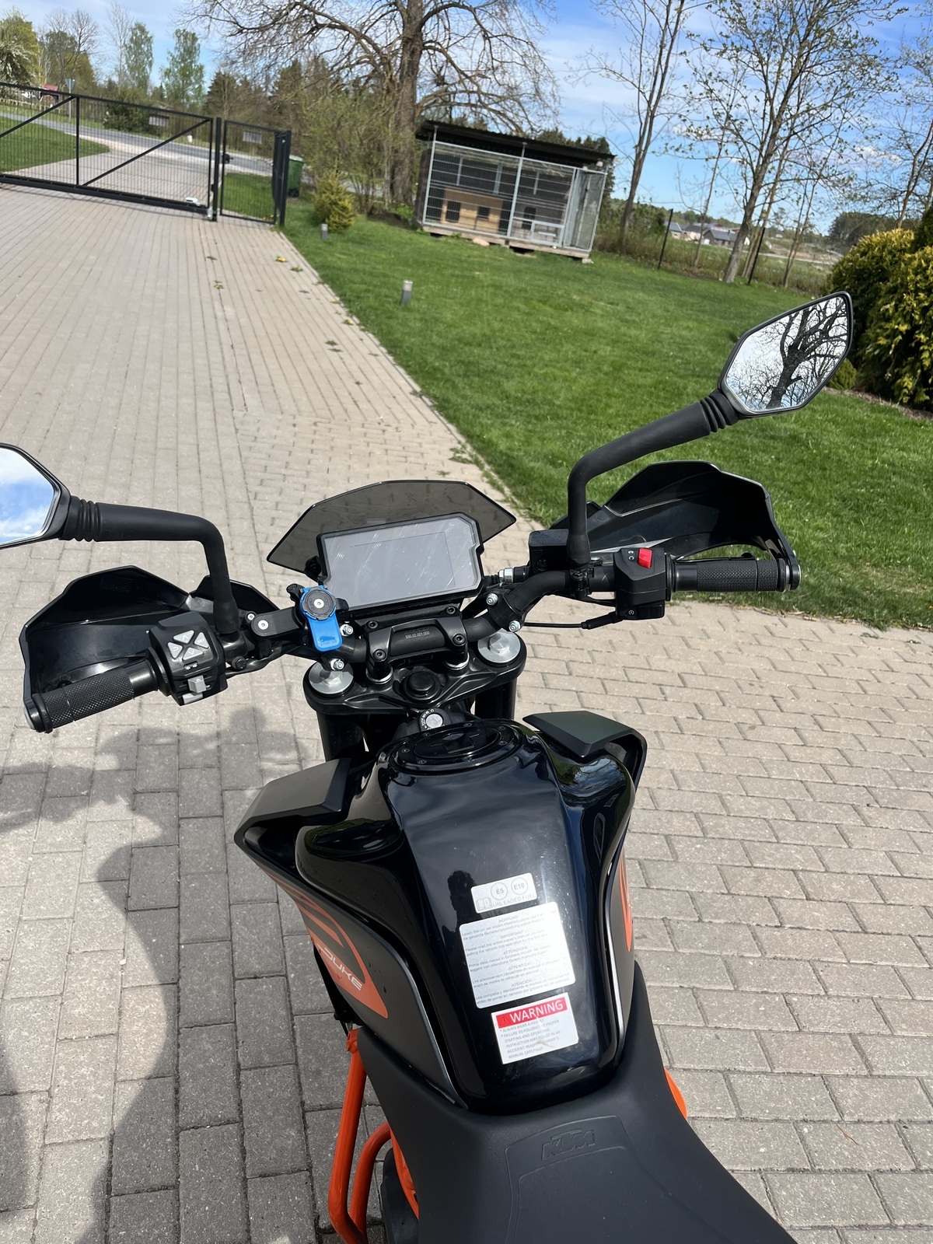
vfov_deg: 67.3
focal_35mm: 26
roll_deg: -9.1
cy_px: 622
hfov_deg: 53.1
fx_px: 934
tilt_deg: -25.1
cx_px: 466
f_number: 1.6
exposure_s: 1/2571
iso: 50
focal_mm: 5.1
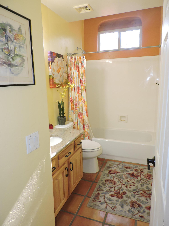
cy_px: 113
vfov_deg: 71.6
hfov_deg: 56.8
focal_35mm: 24
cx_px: 84
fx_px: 156
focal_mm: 4.3
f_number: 3
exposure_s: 1/40
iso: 360
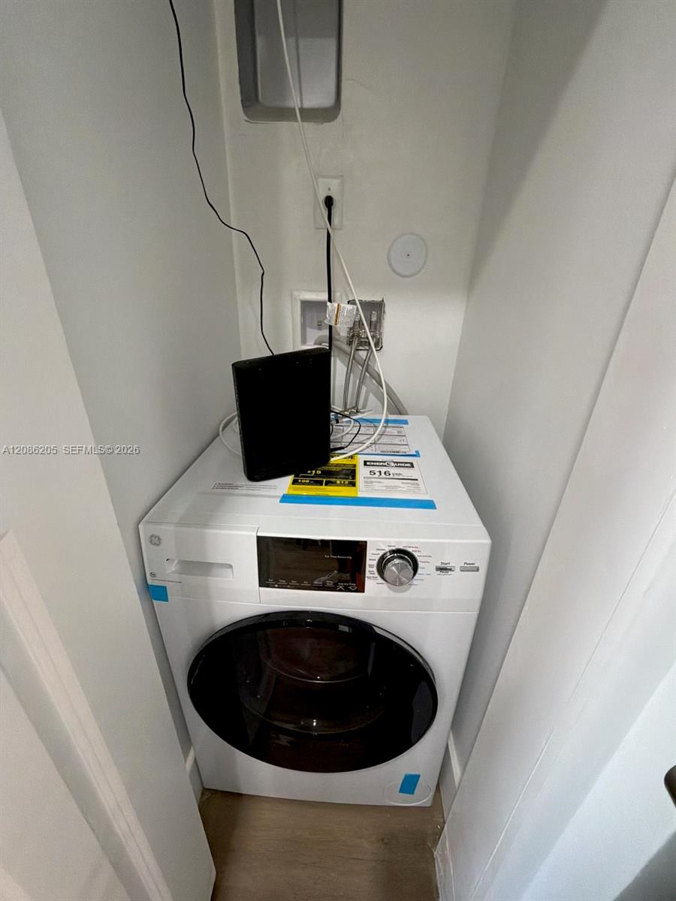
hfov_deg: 85.7
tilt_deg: -24.0
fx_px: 365
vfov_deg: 102.1
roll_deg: -2.8
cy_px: 450
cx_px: 338
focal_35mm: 14
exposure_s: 1/60
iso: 400
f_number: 2.2
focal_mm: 2.22
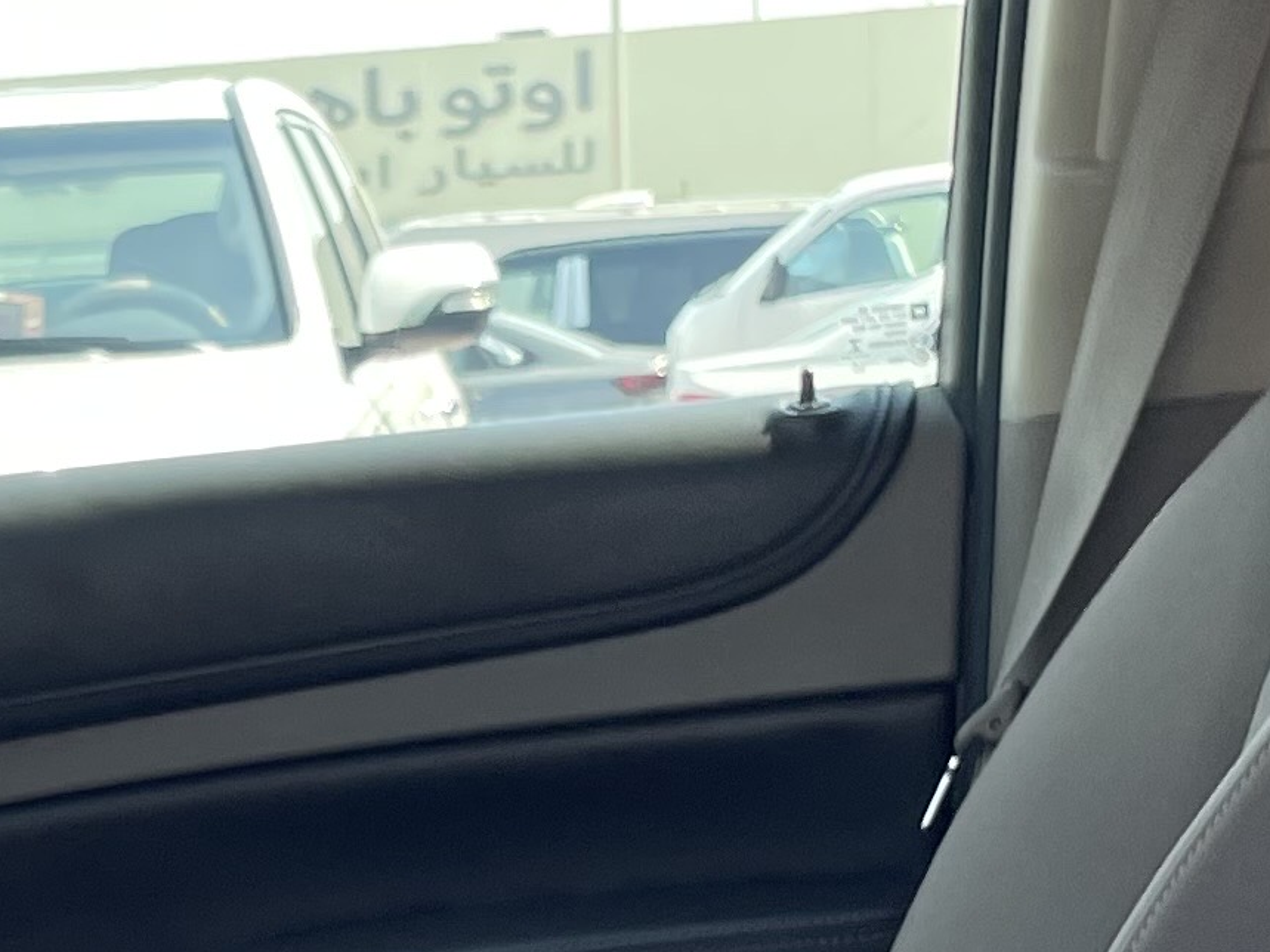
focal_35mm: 122
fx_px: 4475
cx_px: -180
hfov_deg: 15.6
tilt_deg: -8.7
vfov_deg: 11.9
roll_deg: +3.2
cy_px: 1144
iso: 32
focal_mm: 4.2
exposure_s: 1/259
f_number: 1.6
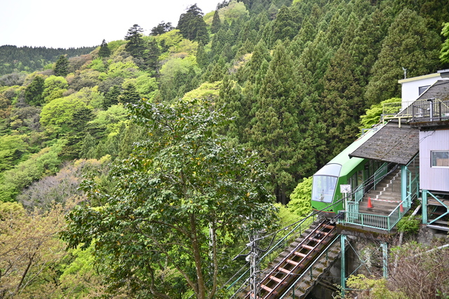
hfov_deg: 73.7
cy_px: 150
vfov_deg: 53.2
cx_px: 224
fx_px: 299
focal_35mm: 24
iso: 320
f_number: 3.5
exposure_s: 1/500
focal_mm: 16
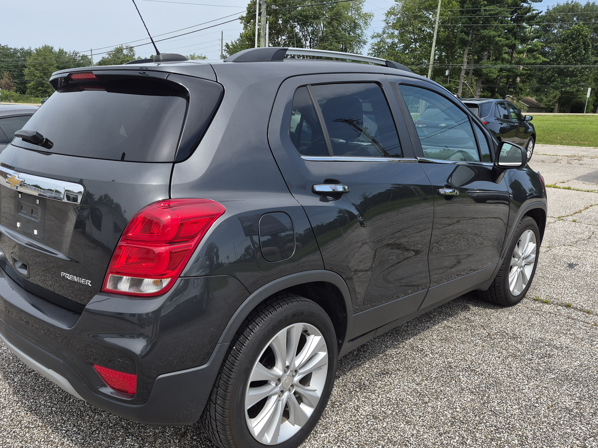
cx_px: 254
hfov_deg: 63.1
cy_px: 237
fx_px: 484
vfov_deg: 49.7
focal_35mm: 28
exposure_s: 1/4368
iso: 80
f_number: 1.8
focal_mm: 5.4
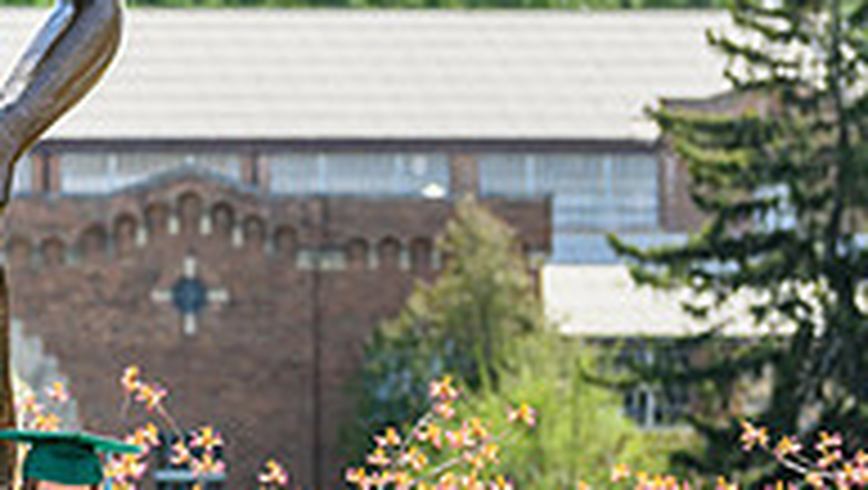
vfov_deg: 4.4
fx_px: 6428
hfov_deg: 7.7
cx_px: -168
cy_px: 292
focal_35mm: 279
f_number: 4
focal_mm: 86
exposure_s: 1/2500
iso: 400
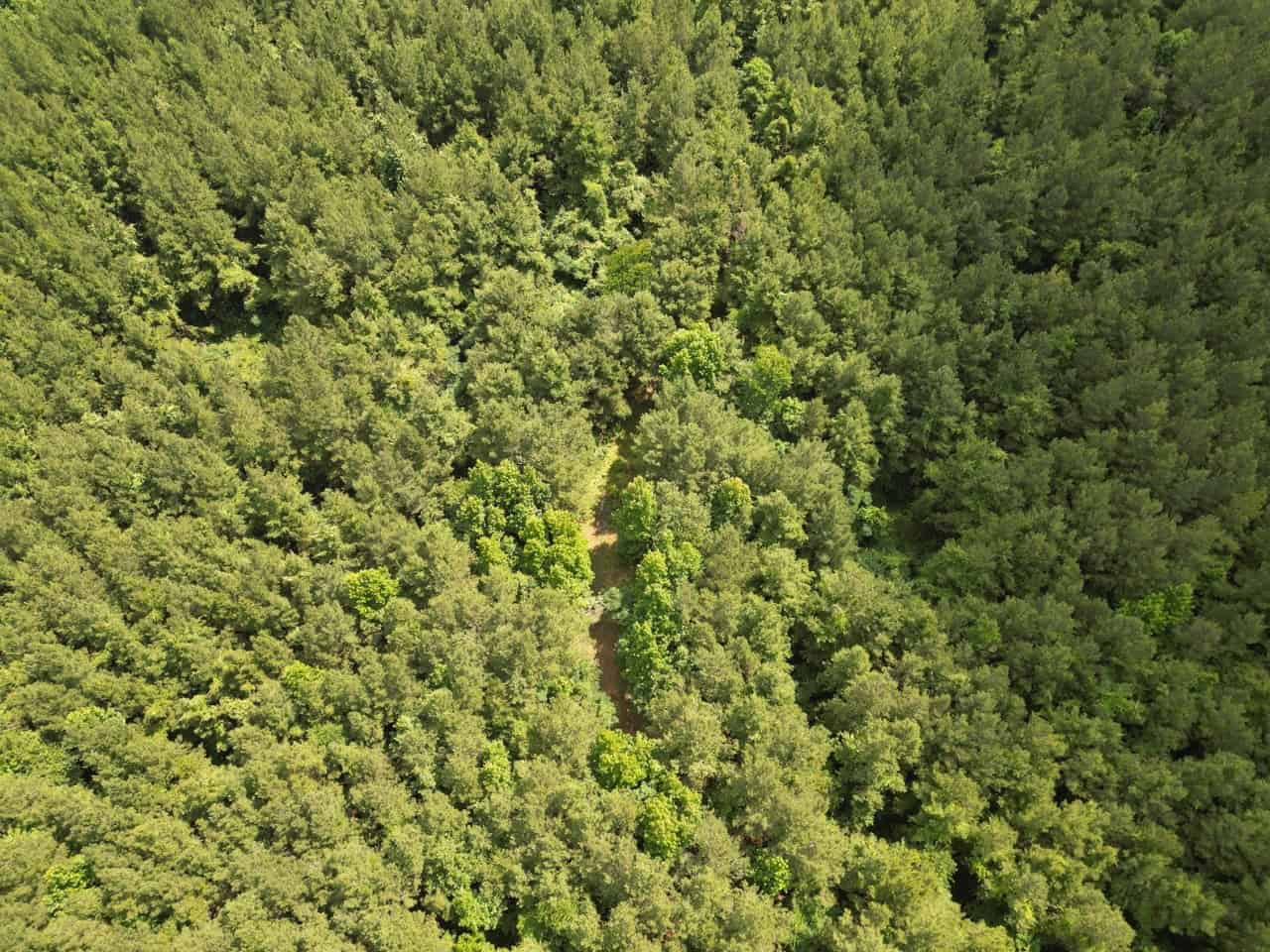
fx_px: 881
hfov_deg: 71.6
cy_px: 476
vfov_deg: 56.8
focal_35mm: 24
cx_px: 635
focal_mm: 6.7
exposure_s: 1/800
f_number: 1.7
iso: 100
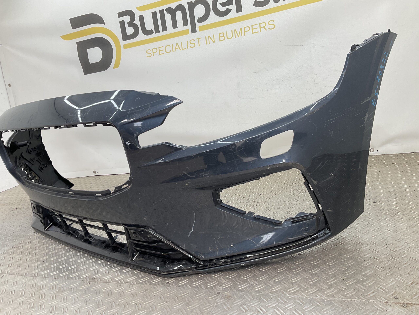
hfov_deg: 61.7
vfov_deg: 48.2
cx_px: 210
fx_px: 351
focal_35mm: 29
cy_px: 158
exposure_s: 1/120
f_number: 1.8
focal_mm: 3
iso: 20
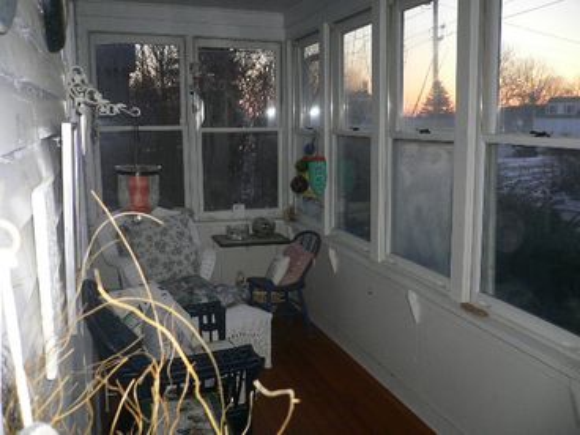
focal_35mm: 35
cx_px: 290
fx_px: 586
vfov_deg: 40.7
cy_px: 218
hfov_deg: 52.6
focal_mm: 5.8
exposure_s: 1/60
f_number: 2.8
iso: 150
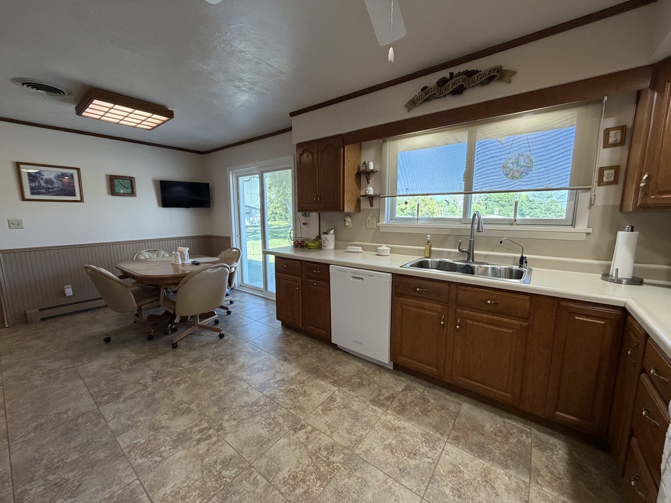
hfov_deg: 102.1
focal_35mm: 14
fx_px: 271
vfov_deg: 85.7
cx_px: 336
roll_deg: +0.5
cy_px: 252
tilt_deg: -7.3
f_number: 2.2
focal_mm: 2.22
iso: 320
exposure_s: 1/120
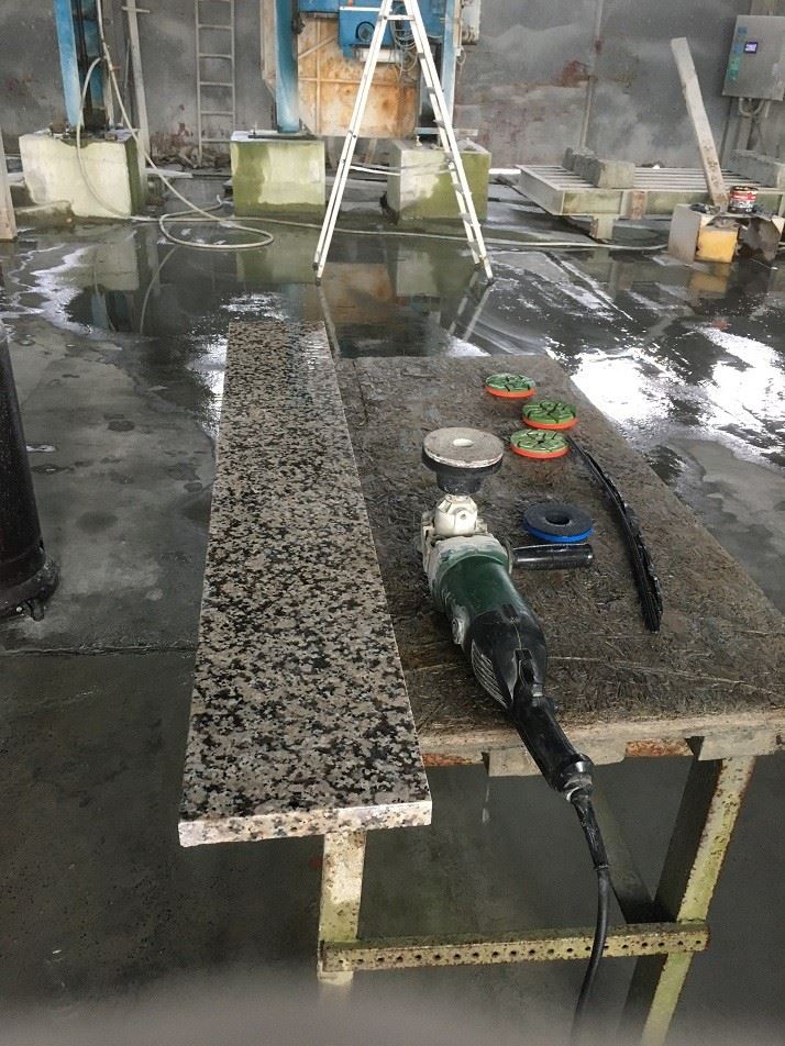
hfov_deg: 48.2
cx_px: 392
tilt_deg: -27.6
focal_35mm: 29
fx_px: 877
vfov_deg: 61.7
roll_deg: -2.7
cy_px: 523
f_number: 2.2
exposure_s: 1/33
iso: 200
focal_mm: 4.15
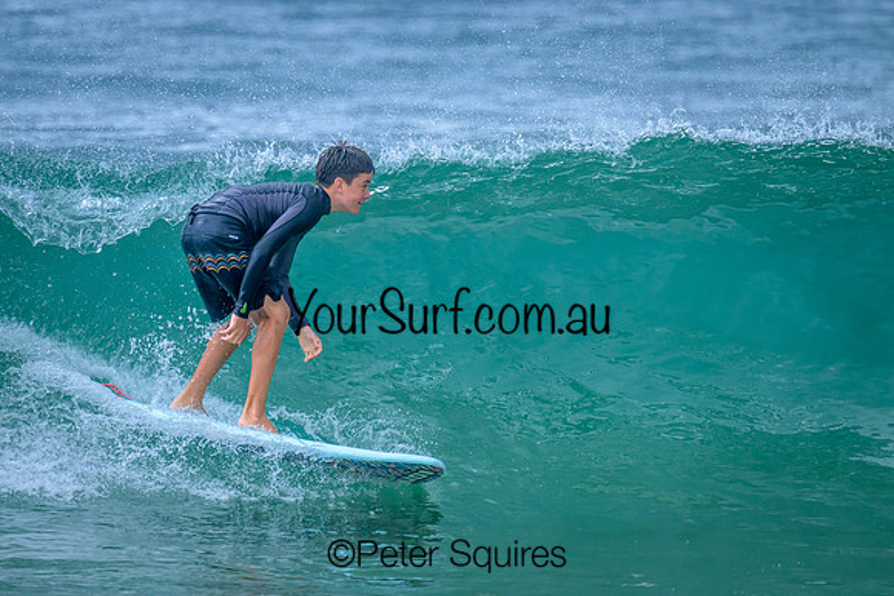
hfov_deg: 3.1
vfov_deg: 2.1
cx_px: 432
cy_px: 245
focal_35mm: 659
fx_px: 16360
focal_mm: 560
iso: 2200
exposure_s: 1/2000
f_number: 8
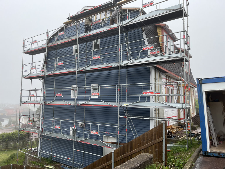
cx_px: 112
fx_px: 169
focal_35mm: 26
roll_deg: -1.0
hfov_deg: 67.3
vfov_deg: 53.1
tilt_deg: +5.7
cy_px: 84
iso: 50
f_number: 1.6
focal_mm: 5.1
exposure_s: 1/608
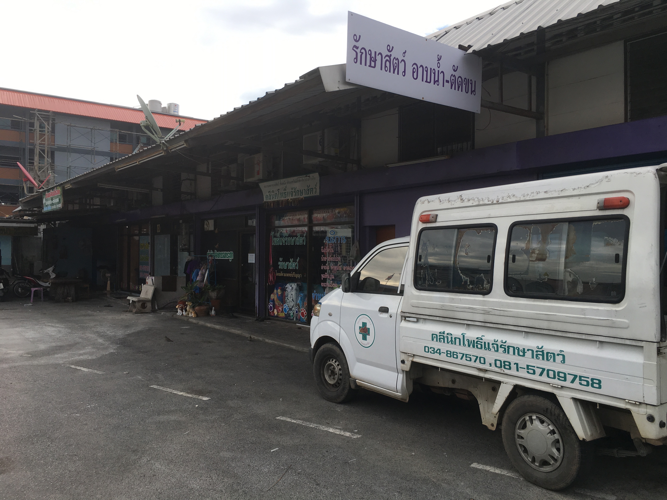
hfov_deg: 61.7
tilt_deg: +0.5
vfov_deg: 48.2
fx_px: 559
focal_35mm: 29
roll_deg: -0.1
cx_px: 334
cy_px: 250
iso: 25
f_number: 2.2
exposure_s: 1/718
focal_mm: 4.15
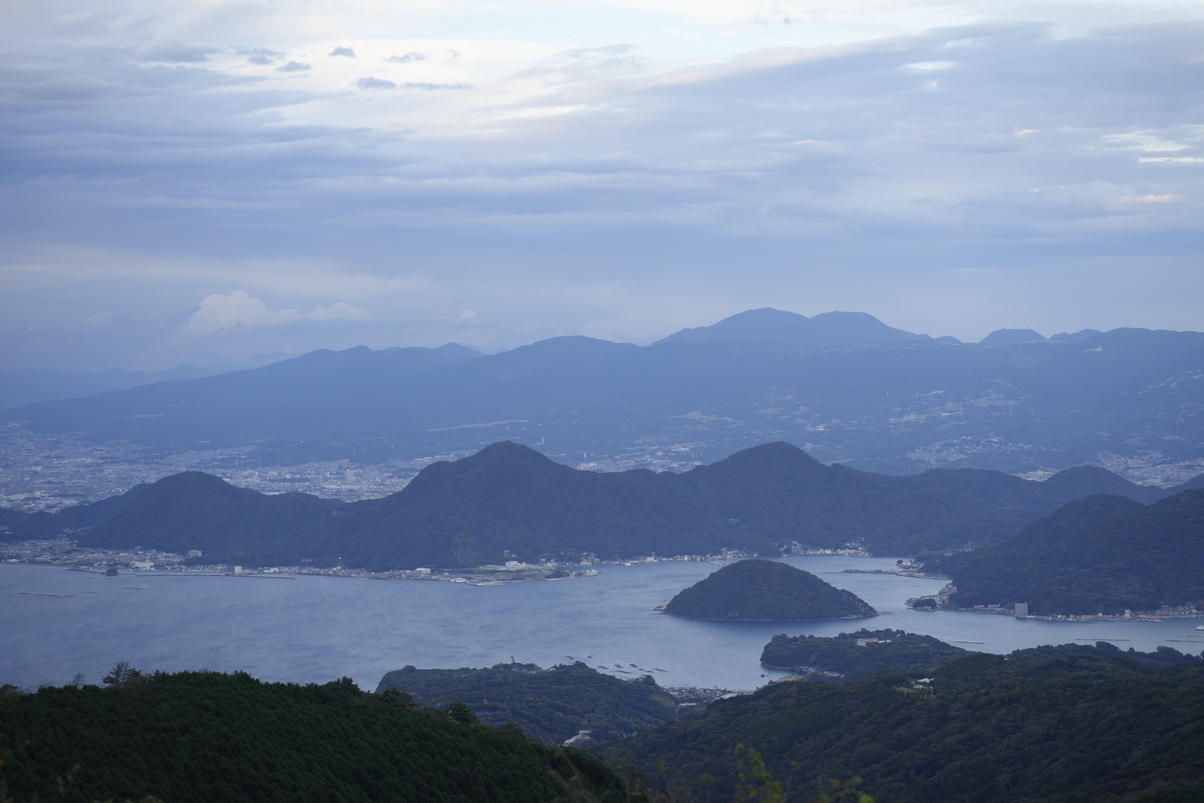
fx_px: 2843
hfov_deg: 23.9
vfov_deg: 16.1
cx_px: 602
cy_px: 402
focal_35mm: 85
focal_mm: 85
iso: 100
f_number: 2.8
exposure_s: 1/200
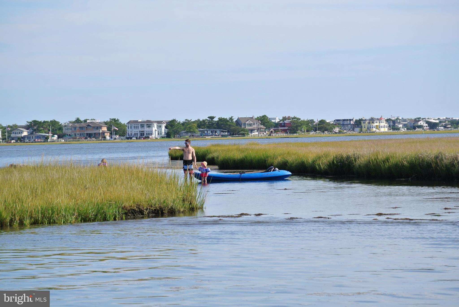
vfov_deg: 7.1
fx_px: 2463
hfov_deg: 10.6
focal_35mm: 193
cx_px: 230
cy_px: 154
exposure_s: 1/500
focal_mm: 71.6
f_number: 4.8
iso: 100
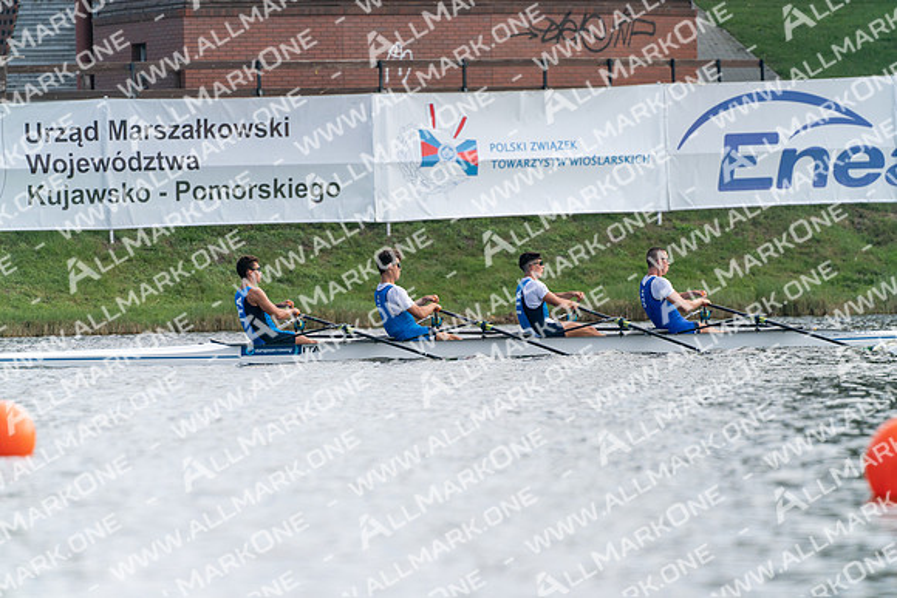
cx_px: 448
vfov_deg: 3.7
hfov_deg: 5.5
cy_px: 299
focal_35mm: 372
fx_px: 9271
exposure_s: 1/1600
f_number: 5.6
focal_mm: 372
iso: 500
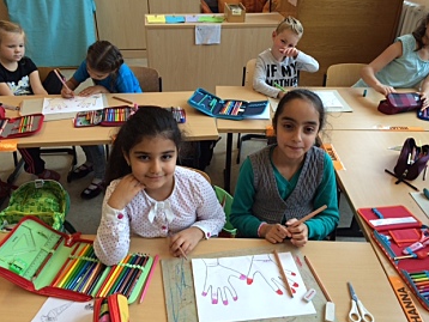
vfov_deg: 45.5
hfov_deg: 58.3
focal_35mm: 31
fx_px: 384
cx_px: 212
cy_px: 164
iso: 40
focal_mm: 4.12
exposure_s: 1/60
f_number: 2.2
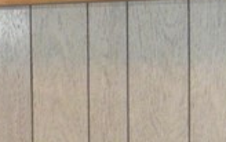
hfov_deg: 9.4
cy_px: 178
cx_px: -85
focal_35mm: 218
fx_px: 1345
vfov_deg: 6.0
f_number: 2.8
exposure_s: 1/30
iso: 250
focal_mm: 5.5
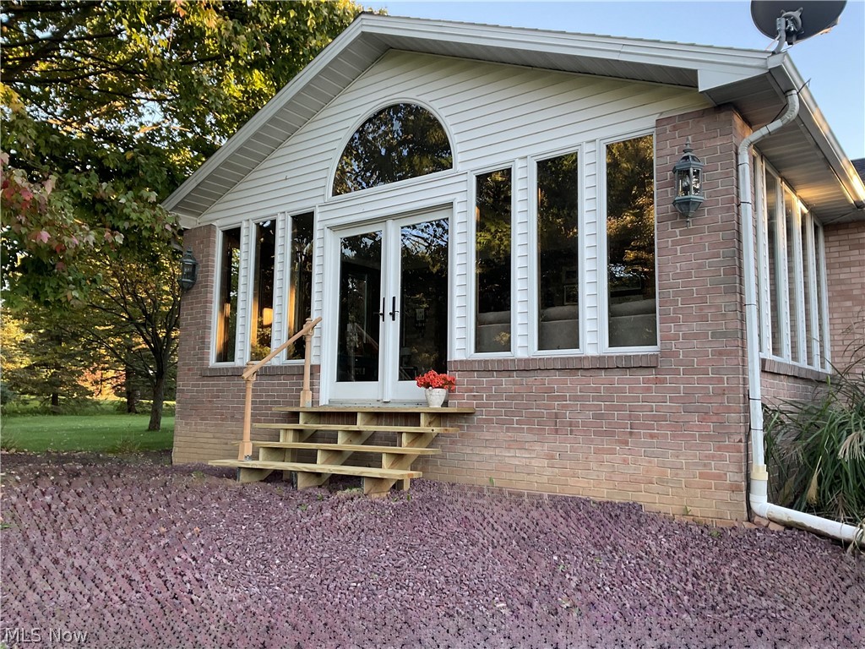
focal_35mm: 29
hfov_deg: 61.7
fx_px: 725
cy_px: 324
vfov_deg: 48.2
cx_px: 432
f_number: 1.8
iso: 32
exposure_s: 1/120
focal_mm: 3
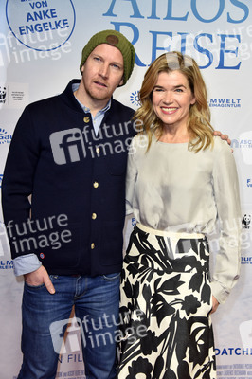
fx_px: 589
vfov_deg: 35.7
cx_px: 126
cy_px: 190
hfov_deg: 24.2
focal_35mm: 56
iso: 1250
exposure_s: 1/125
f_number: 5
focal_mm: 56
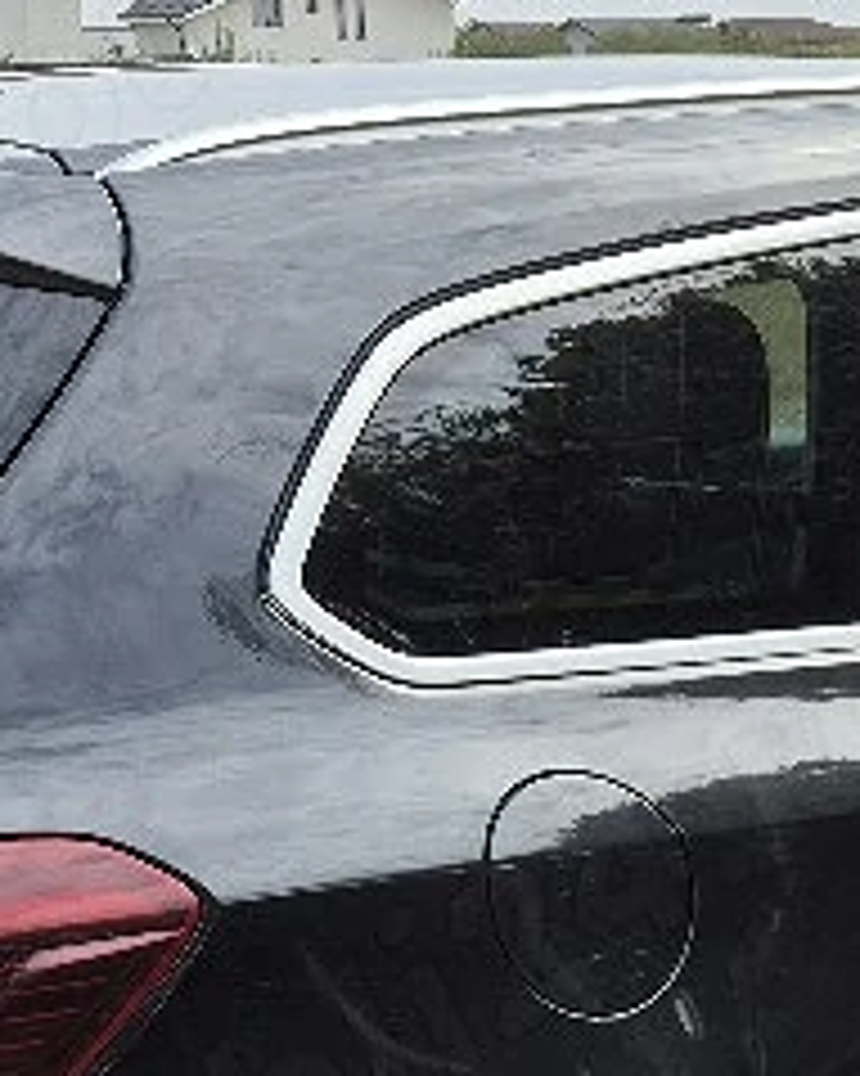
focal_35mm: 94
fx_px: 2993
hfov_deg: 16.2
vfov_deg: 19.9
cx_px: 756
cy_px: 1035
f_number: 1.8
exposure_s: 1/1250
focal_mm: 5.4
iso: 25
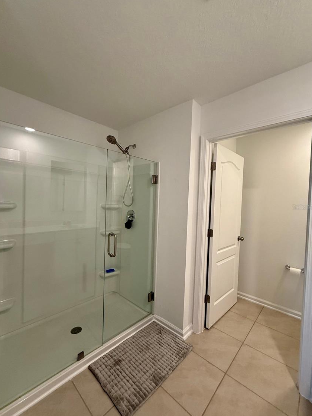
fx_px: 180
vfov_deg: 98.2
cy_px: 207
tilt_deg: -0.1
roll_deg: -2.4
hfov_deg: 81.7
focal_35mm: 15
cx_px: 152
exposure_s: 1/60
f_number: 2.2
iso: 200
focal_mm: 2.22
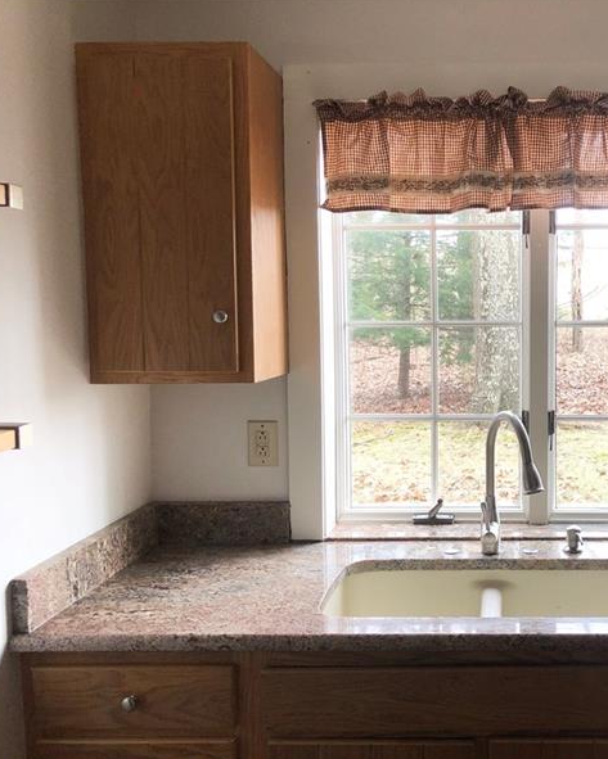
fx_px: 832
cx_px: 497
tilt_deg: -6.7
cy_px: 379
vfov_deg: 49.1
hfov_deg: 38.4
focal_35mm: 37
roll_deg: +0.1
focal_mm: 3.99
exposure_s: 1/30
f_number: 1.8
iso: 40
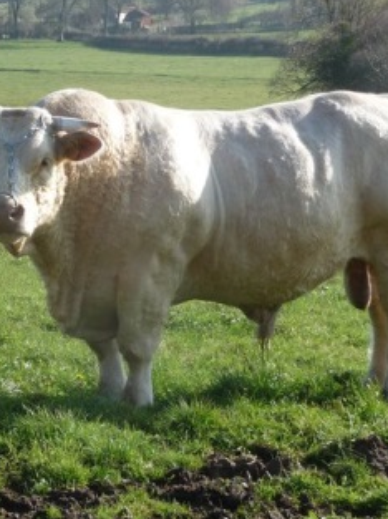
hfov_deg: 11.5
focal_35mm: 129
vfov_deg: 15.3
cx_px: 144
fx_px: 1932
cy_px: 260
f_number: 4.7
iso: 100
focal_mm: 16.3
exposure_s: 1/320
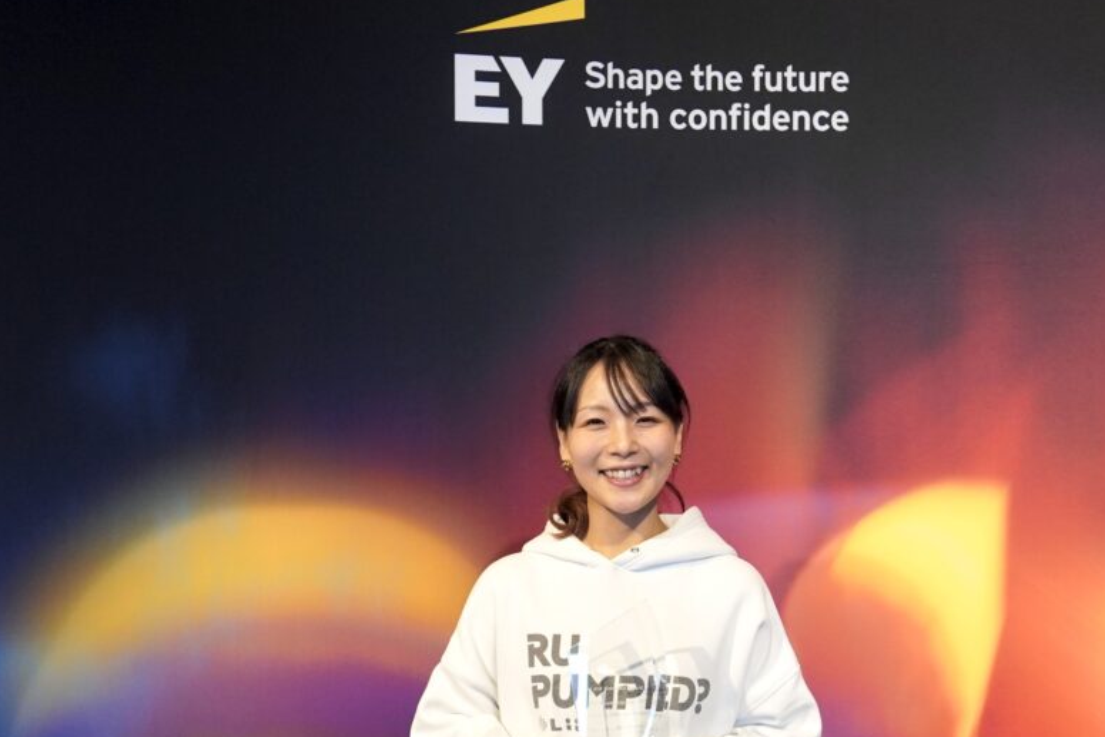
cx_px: 610
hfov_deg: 51.0
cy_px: 444
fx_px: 1156
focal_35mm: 38
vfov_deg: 35.2
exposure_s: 1/160
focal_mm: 19
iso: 1000
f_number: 4
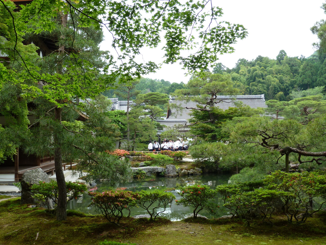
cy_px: 133
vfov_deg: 35.1
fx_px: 386
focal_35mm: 41
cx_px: 147
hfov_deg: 45.7
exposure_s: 1/60
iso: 80
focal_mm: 6.1
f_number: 3.6
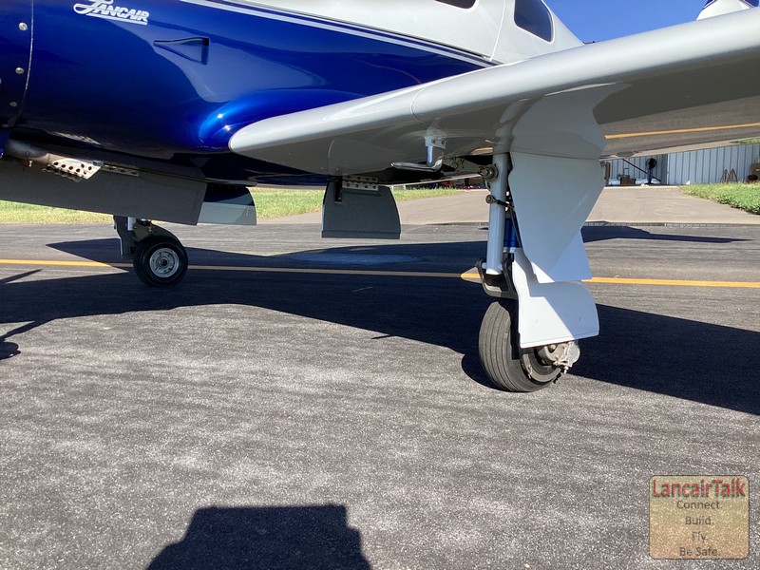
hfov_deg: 58.4
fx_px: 681
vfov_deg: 45.4
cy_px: 285
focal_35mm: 31
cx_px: 380
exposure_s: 1/562
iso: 25
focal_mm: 3.3
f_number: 2.4
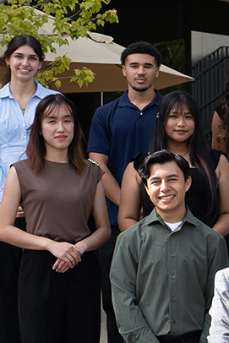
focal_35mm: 155
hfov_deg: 8.6
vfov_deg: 13.2
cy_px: 241
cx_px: 397
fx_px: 1478
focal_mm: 42
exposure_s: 1/200
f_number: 5.6
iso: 100
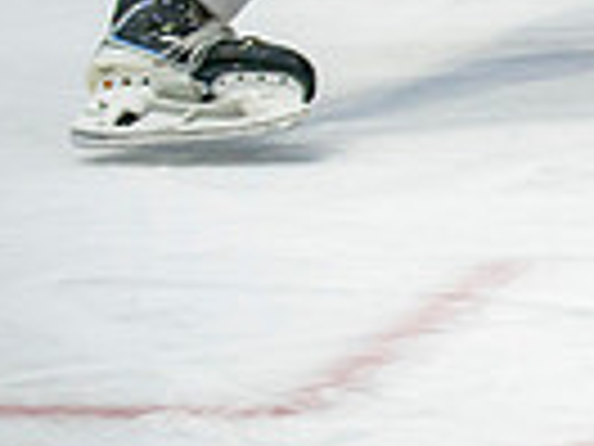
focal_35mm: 516
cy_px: -244
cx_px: 1393
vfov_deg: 2.9
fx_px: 8854
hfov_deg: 3.8
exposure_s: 1/640
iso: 1000
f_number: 2.8
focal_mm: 105
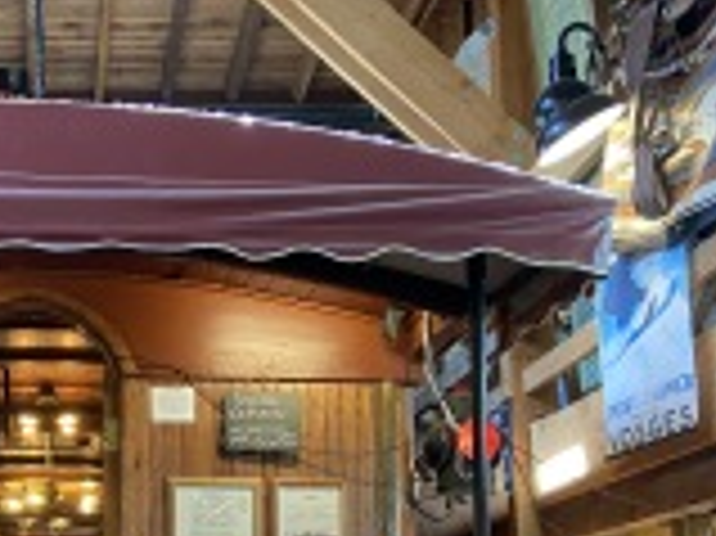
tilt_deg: +4.8
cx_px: 104
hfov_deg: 31.1
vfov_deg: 23.1
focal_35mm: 60
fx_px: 1240
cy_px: 572
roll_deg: +1.1
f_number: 1.8
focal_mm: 4.25
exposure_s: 1/60
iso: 400
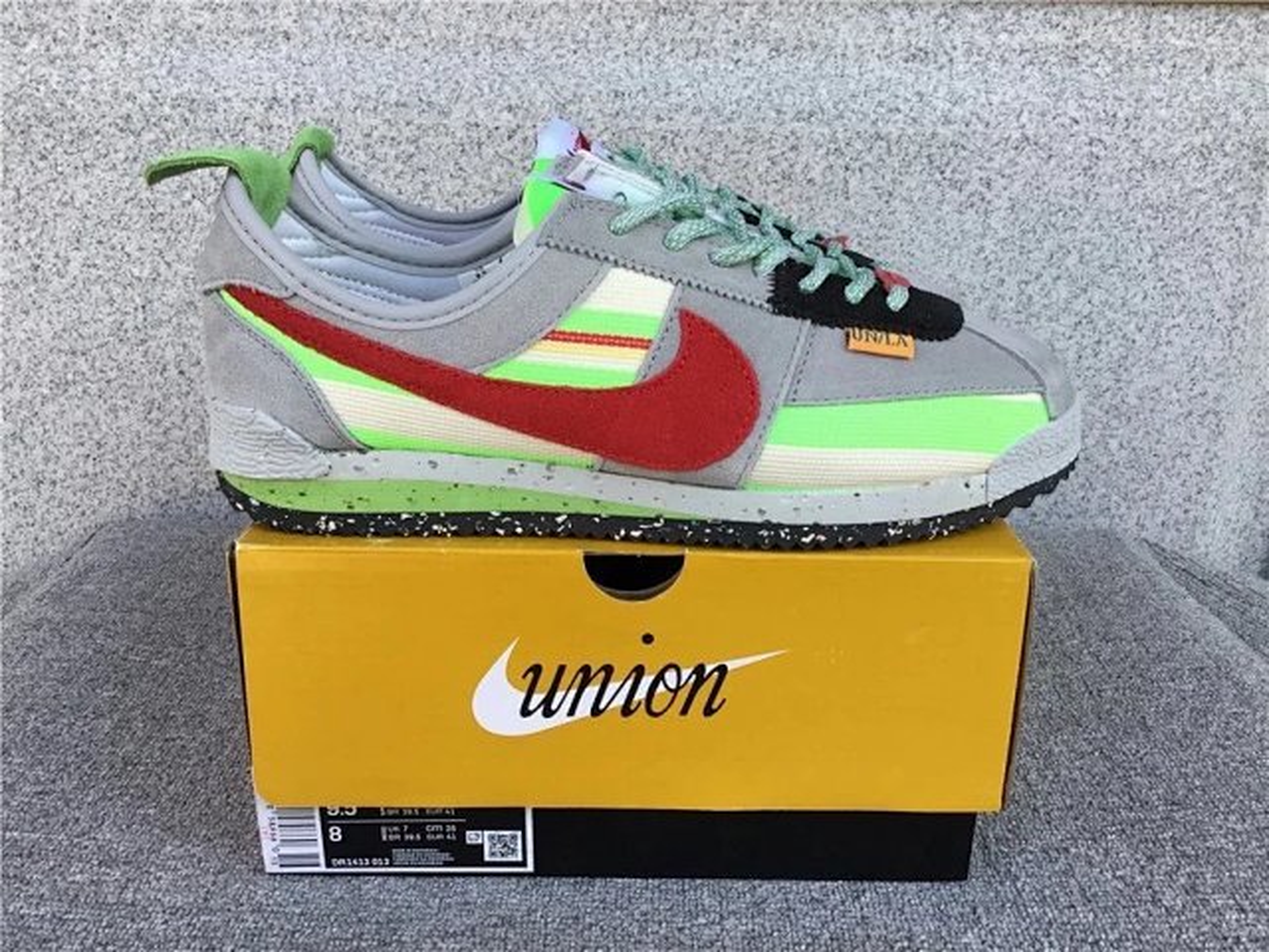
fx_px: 1136
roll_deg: -0.5
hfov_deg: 58.4
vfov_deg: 45.4
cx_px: 634
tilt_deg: -18.7
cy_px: 476
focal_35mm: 31
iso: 25
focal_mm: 3.3
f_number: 2.4
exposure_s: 1/107
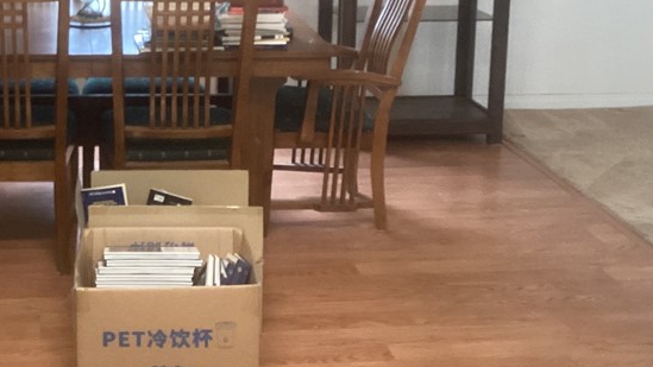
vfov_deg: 18.7
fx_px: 1091
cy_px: 13
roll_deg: -0.6
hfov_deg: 32.3
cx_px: 117
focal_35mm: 63
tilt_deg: -11.1
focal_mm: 3.3
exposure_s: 1/40
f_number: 2.4
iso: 250
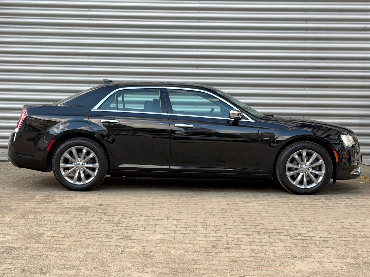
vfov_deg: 30.3
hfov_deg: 39.7
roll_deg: -0.8
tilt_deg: -3.3
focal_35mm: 48
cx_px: 185
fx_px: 513
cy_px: 138
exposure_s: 1/160
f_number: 1.78
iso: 64
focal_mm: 6.76
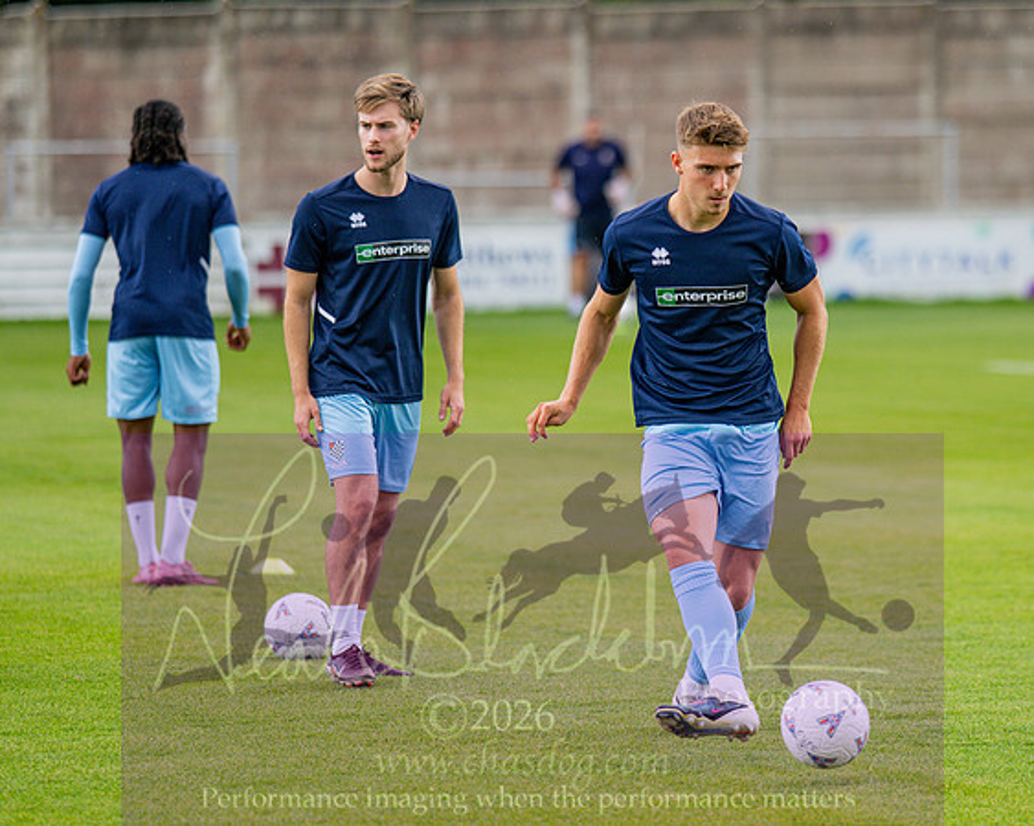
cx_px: 678
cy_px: 289
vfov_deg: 7.3
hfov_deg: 9.2
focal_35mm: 211
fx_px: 6451
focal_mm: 135
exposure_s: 1/1600
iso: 400
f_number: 1.8
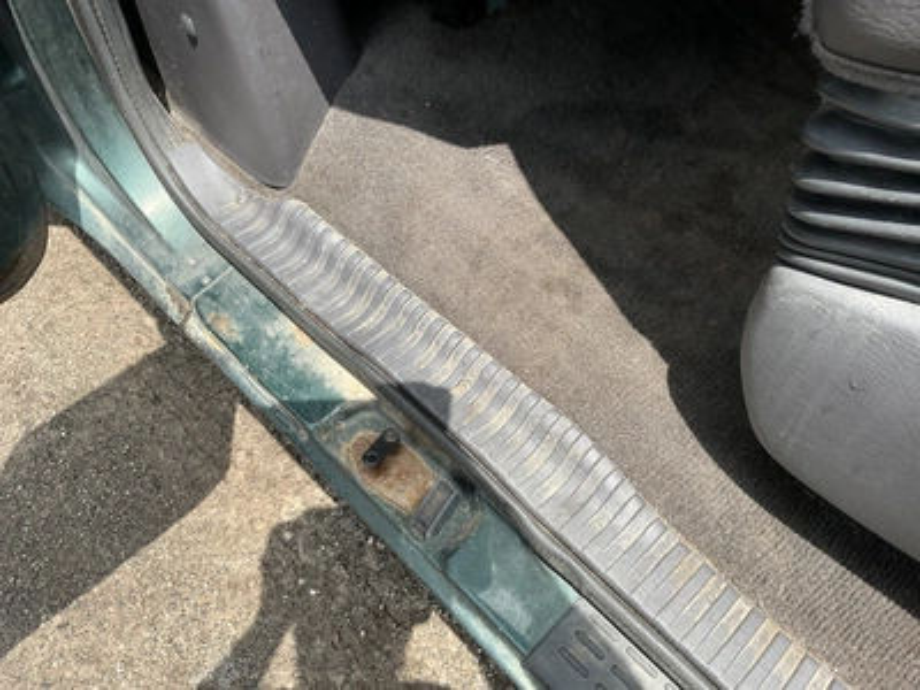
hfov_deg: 63.4
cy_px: 345
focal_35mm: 28
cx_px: 460
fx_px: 744
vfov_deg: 49.7
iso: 25
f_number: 1.8
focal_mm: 3
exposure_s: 1/519
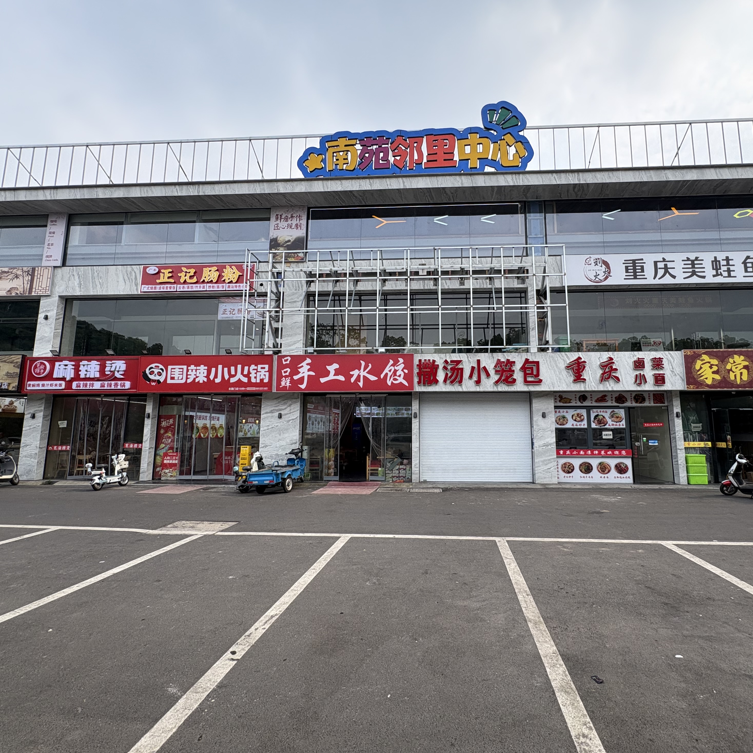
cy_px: 371
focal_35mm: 17
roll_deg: +0.7
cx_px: 419
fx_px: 418
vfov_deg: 84.0
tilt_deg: +8.4
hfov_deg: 83.6
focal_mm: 2.22
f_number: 2.2
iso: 40
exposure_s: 1/515
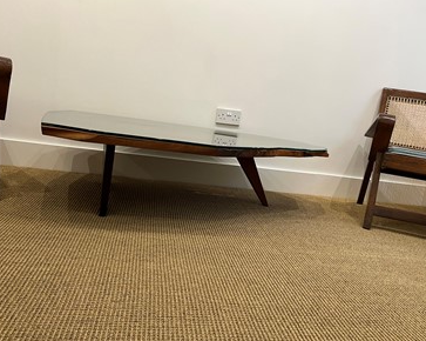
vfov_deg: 51.5
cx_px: 201
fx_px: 353
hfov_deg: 62.2
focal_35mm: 28
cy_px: 172
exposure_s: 1/50
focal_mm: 5.1
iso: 125
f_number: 1.6
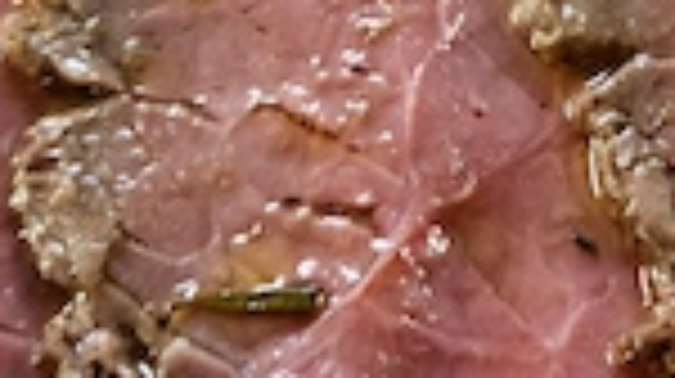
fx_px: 1913
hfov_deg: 19.8
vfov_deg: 11.2
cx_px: 562
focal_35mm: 107
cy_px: 22
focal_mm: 5.4
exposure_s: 1/16.7
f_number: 1.8
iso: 250
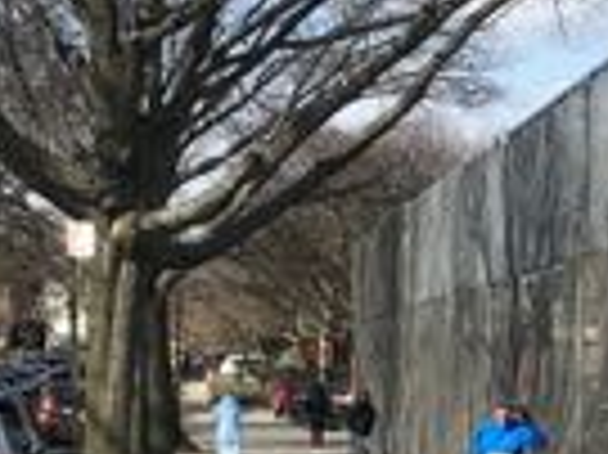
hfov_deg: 11.1
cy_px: 665
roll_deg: -1.7
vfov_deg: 8.4
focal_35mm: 172
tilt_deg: -3.6
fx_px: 3018
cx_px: 851
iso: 25
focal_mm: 4.15
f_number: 2.2
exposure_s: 1/1374
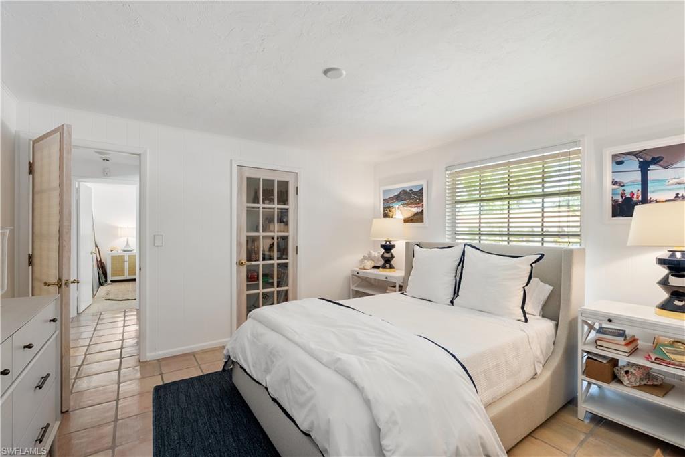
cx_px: 342
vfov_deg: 73.8
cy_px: 228
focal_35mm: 16
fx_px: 304
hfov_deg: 96.7
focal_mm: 16
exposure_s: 1/1.67
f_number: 9
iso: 100
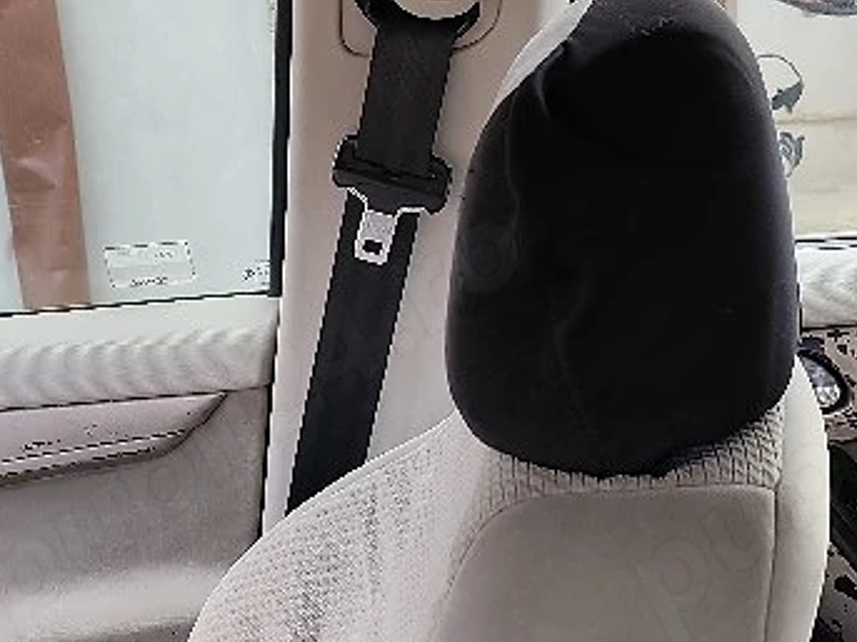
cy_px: 437
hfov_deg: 29.0
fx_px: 1658
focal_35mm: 67
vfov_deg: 21.8
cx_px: 417
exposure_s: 1/100
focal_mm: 6.19
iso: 50
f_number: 1.65
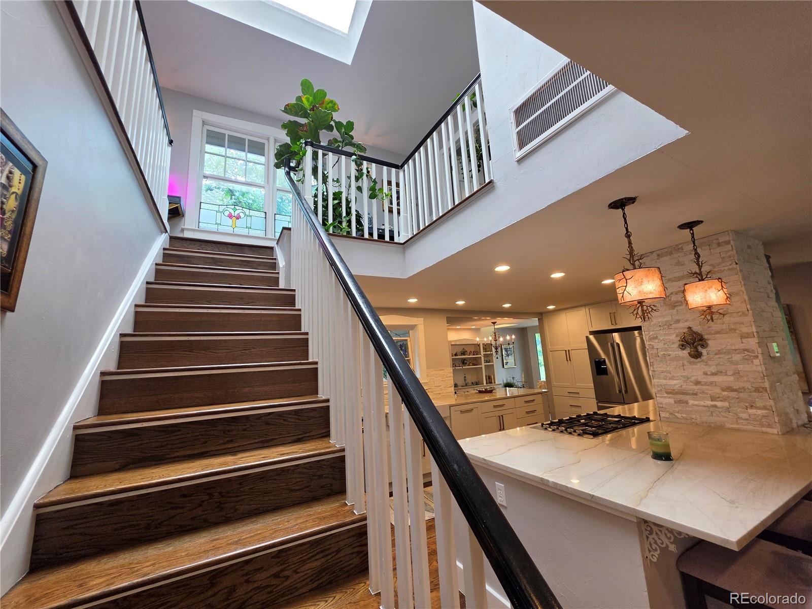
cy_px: 304
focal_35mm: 13
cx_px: 406
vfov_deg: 89.9
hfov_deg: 106.2
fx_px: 305
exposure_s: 1/120
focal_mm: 2.2
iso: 50
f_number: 1.9
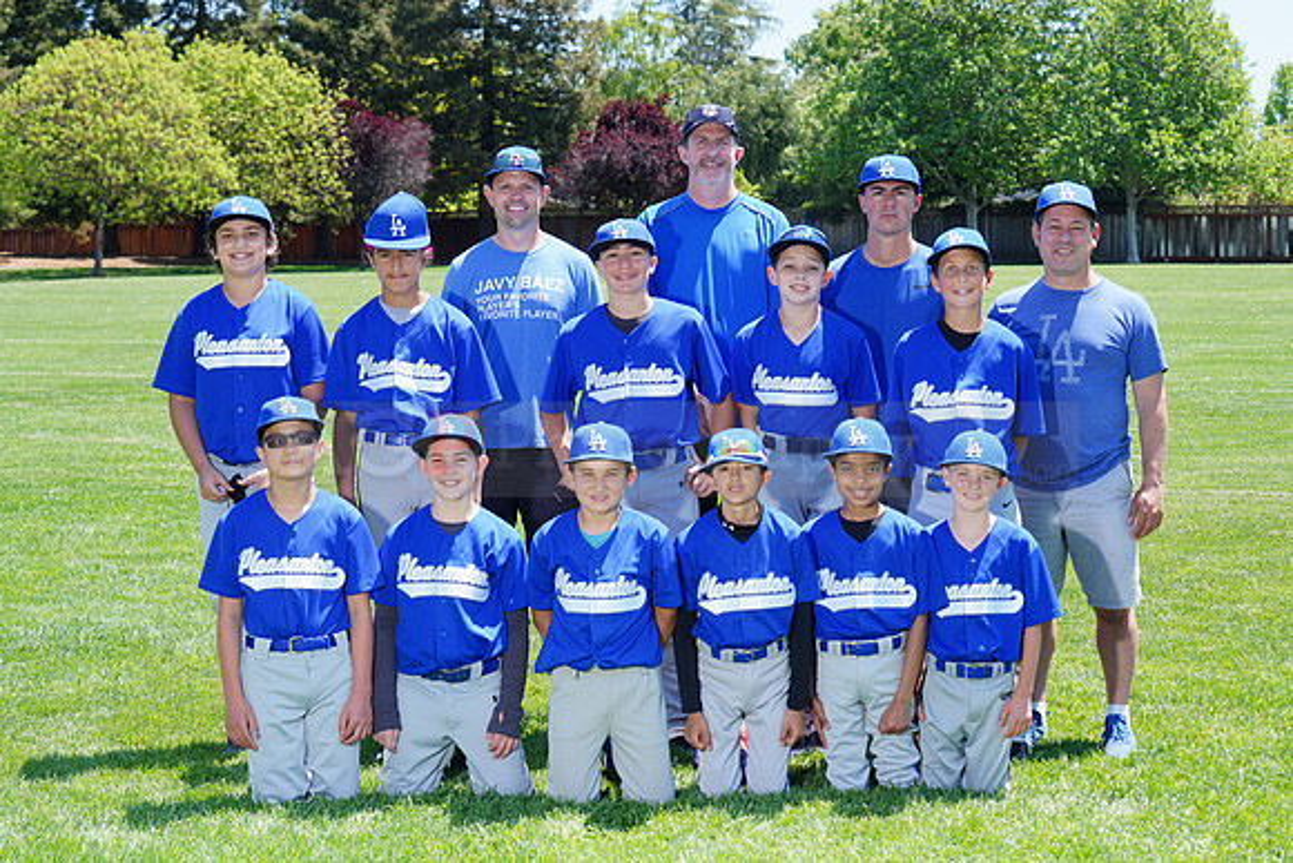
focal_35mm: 77
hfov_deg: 26.3
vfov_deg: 17.7
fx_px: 2766
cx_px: 646
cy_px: 432
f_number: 9
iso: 200
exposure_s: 1/200
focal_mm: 77
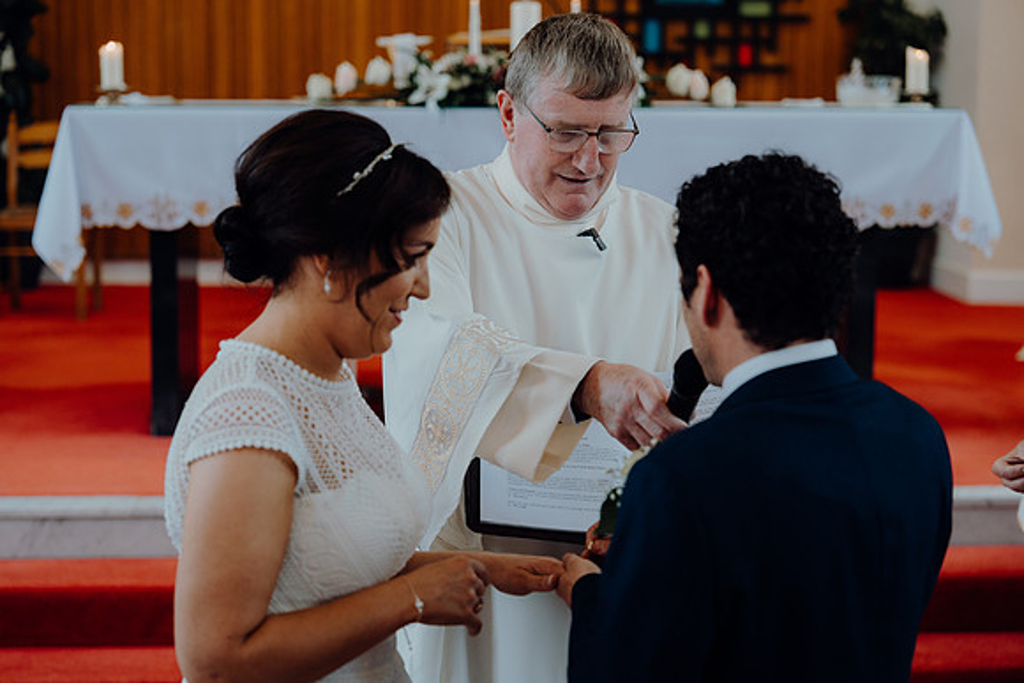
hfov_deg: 28.8
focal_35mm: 70
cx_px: 512
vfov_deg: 19.5
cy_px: 342
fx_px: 1991
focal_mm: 70
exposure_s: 1/200
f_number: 2.8
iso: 400
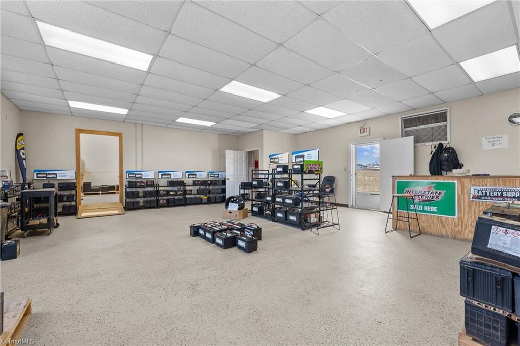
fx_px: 202
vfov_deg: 81.1
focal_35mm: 14
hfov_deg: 104.3
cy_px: 173
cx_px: 260
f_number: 7.1
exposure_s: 1/3
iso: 200
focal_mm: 14
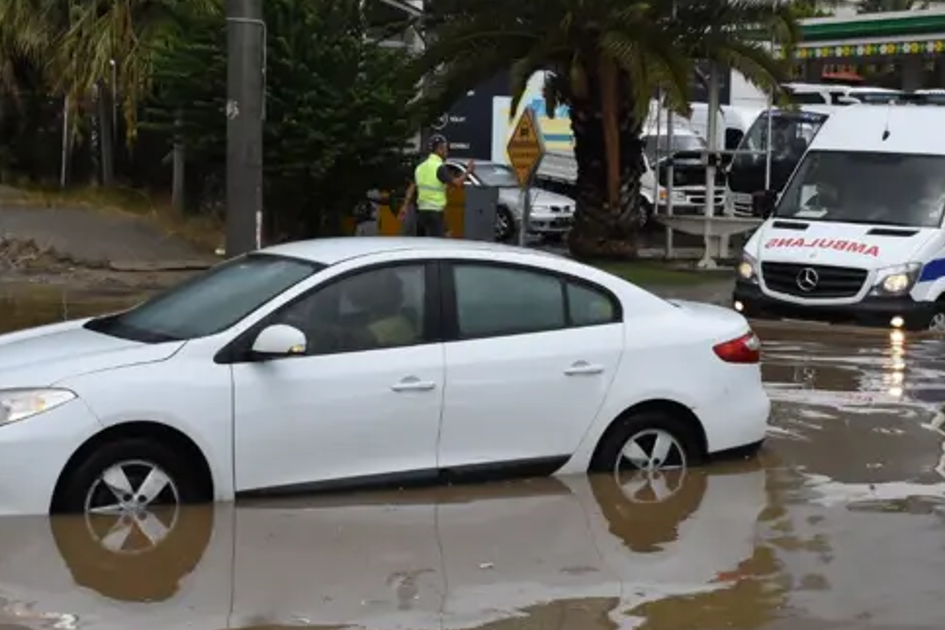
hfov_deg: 28.4
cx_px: 499
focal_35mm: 71
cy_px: 334
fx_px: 1864
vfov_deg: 19.2
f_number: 13
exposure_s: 1/640
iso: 1600
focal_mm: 26
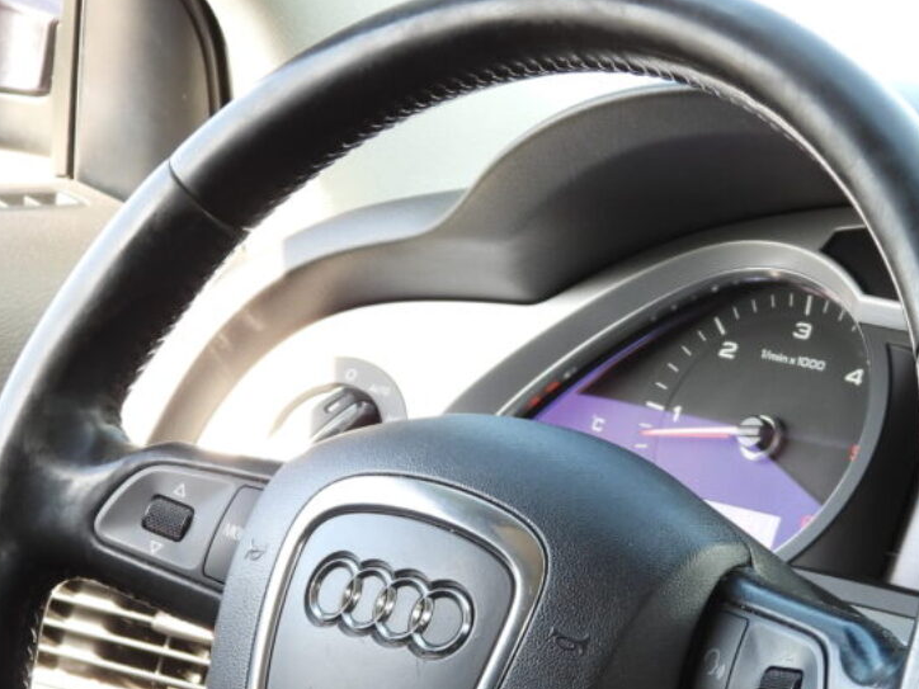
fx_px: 4699
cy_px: 657
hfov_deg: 11.2
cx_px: 579
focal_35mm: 177
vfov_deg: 8.4
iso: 100
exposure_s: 1/60
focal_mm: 14.4
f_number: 3.5
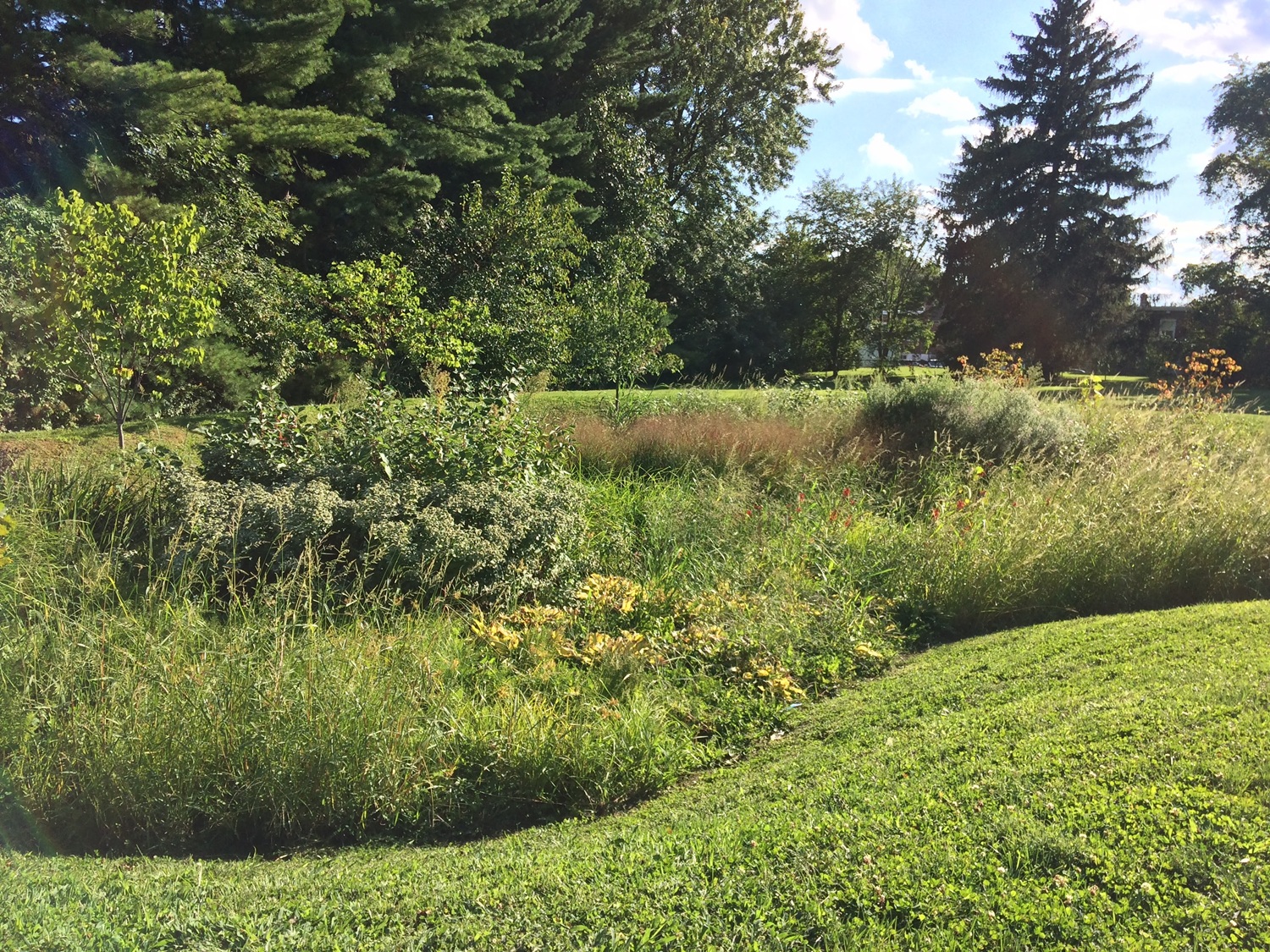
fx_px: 1064
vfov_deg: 48.2
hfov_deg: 61.7
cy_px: 476
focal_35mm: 29
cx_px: 635
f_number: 2.2
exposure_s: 1/1026
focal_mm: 4.15
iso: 32
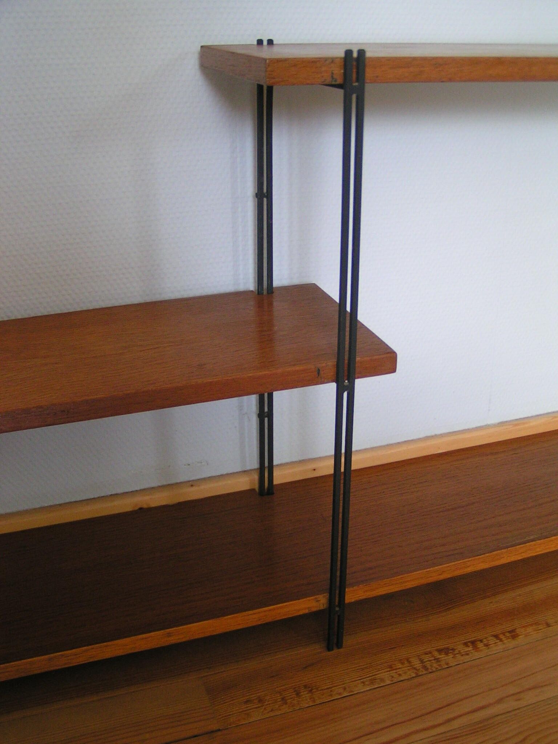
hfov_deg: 37.7
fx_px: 817
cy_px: 372
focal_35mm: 38
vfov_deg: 49.0
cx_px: 279
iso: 125
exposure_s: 1/40
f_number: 2.8
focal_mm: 5.8
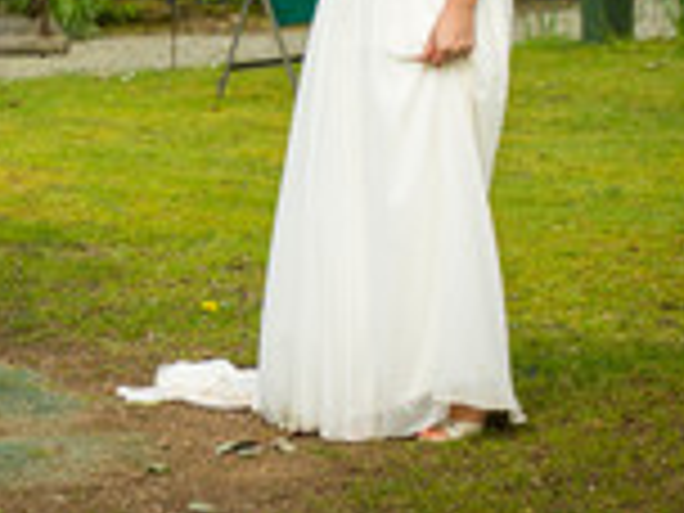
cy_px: 85
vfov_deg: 4.6
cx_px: -31
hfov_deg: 6.1
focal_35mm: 323
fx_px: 6382
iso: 160
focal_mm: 100
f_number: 2.8
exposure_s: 1/800
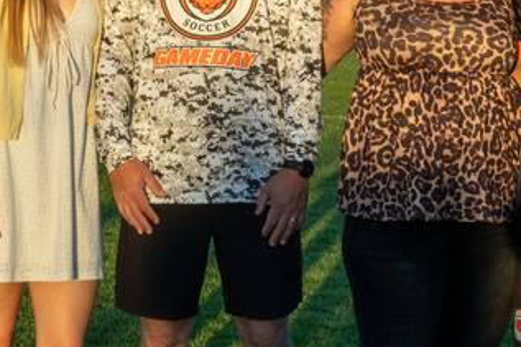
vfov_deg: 8.2
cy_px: -129
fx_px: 2387
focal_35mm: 165
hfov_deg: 12.4
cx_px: 376
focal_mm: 34
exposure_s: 1/125
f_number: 16
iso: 640
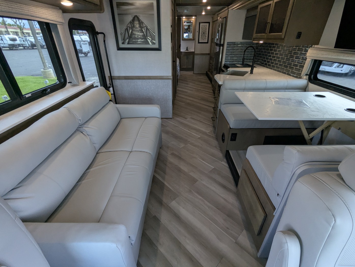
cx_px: 178
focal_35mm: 16
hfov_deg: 94.4
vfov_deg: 78.2
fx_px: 164
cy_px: 134
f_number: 2.2
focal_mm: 2.35
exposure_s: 1/238
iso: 205
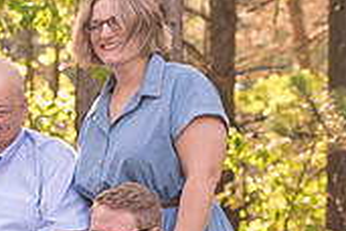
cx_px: -5
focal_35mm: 262
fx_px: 2518
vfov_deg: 5.2
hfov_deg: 7.8
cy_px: 317
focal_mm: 70
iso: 400
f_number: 5
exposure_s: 1/250
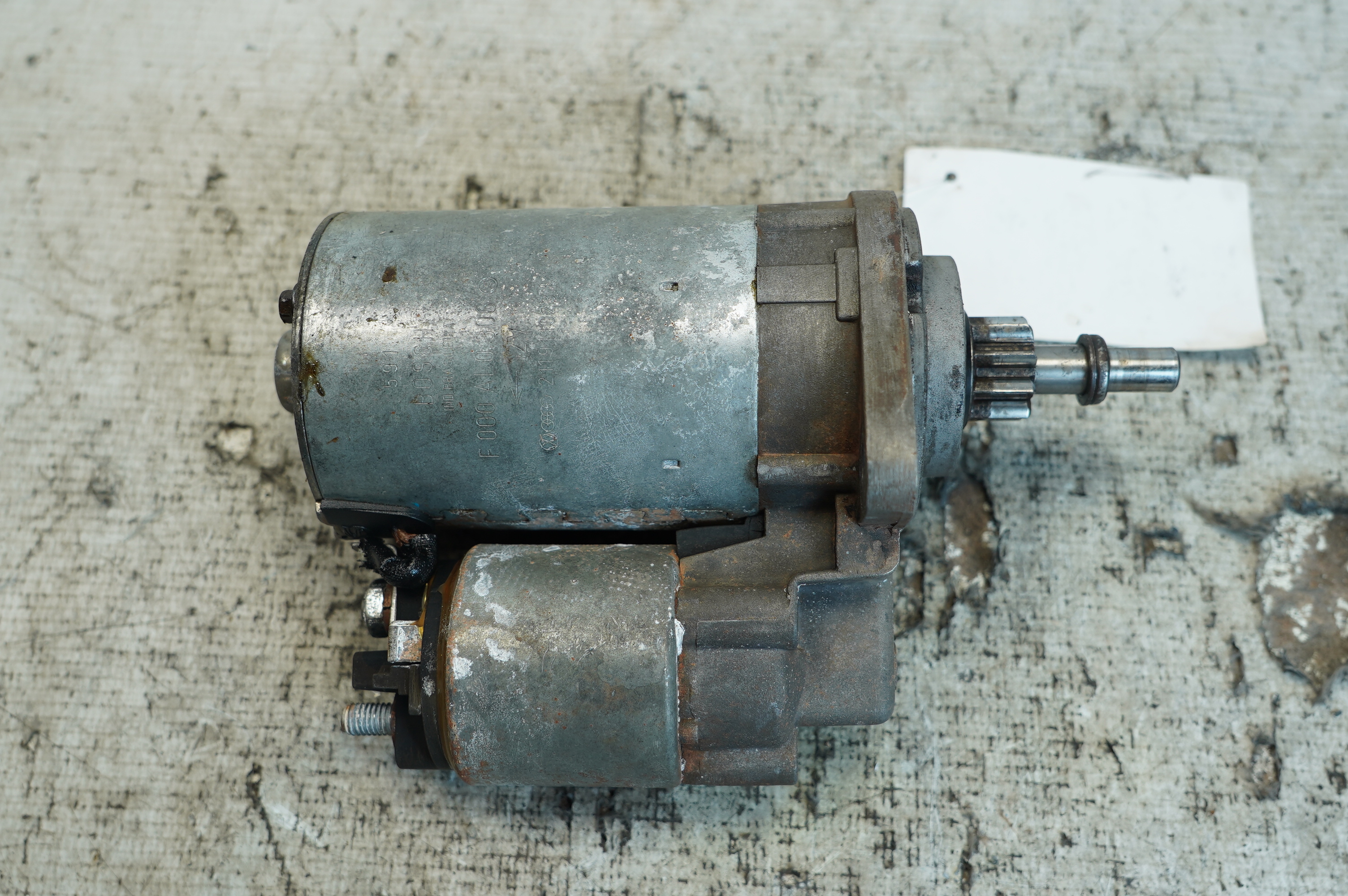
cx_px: 674
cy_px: 448
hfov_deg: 53.2
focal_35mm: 36
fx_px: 1347
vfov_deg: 36.8
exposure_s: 1/60
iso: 160
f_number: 4
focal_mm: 24
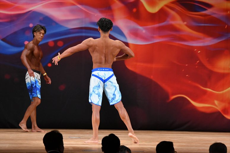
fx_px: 1386
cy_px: 76
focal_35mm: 217
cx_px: 115
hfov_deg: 9.5
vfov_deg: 6.3
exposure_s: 1/400
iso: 3200
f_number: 5.6
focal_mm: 145
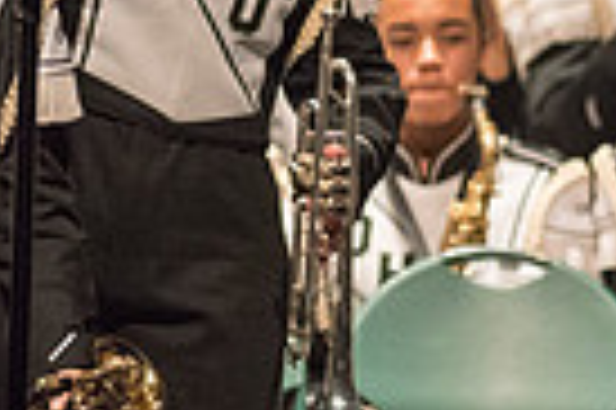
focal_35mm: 1273
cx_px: 1169
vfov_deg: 1.1
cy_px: 241
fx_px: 21756
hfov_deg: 1.6
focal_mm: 300
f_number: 2.8
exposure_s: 1/500
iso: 4000
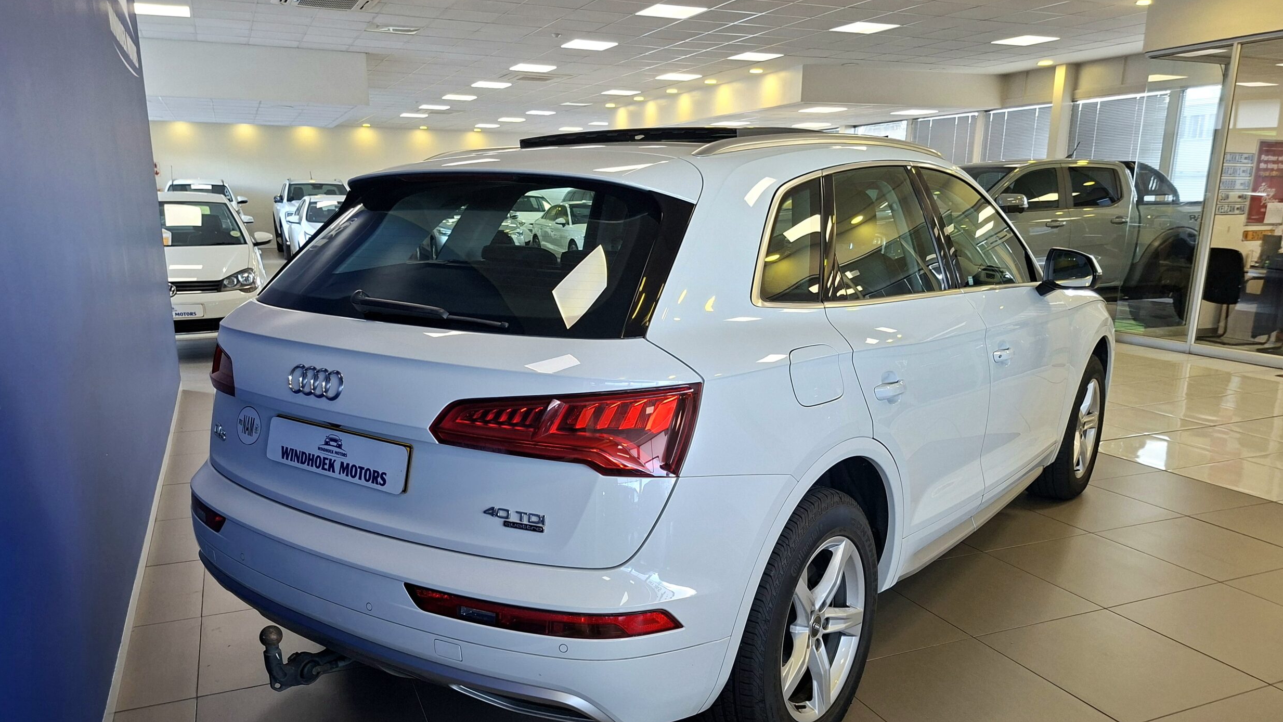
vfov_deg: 44.0
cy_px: 452
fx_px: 885
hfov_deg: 71.9
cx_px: 639
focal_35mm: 26
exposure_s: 1/100
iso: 160
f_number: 1.8
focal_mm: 5.54
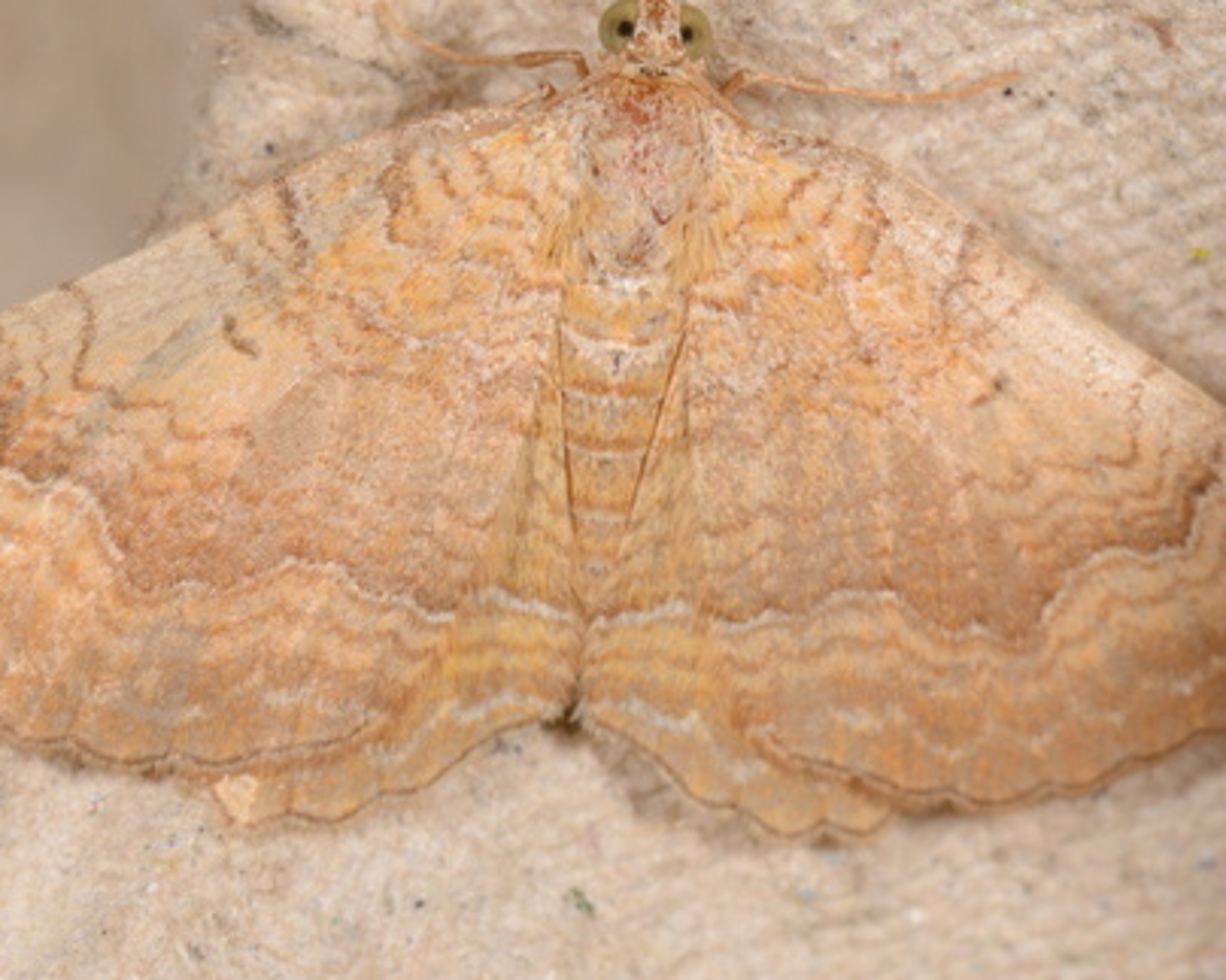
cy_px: 297
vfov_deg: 6.6
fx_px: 8486
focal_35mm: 234
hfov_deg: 8.3
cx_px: 631
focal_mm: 85
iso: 100
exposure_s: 1/60
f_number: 25
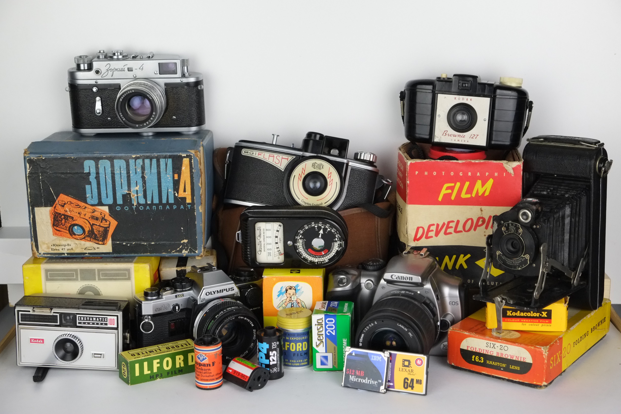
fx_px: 931
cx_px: 310
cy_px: 207
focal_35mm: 54
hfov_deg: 36.9
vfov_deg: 25.1
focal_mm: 35.8
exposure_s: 1/750
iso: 3200
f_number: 5.6
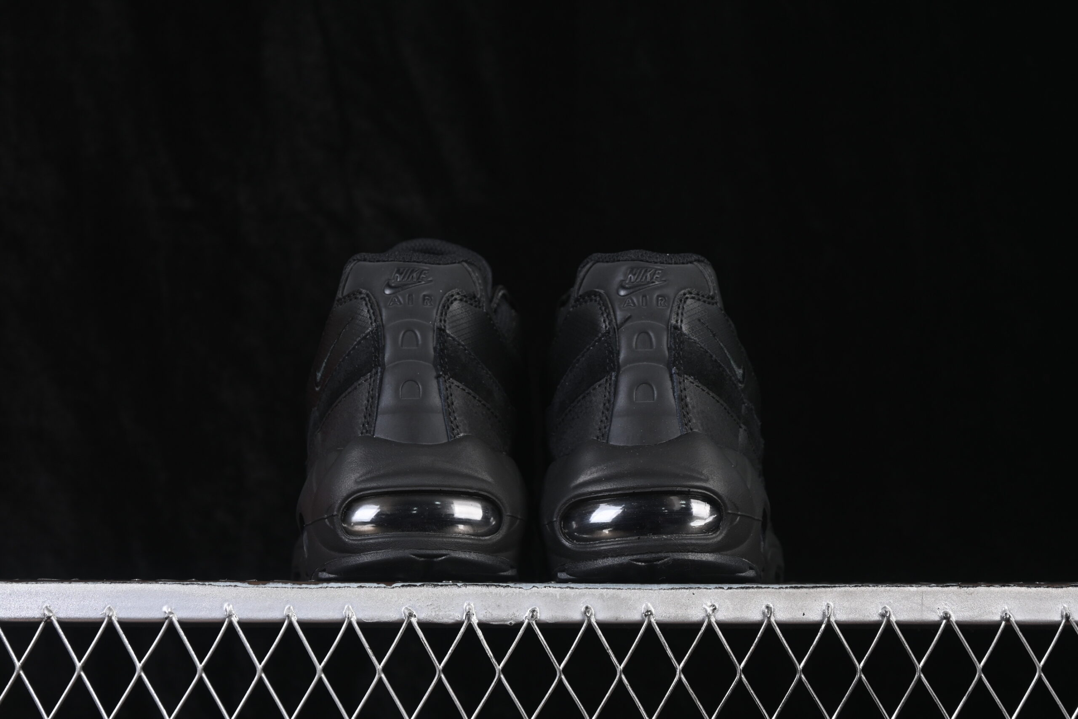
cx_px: 539
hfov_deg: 27.0
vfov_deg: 18.2
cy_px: 360
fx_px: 2246
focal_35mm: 75
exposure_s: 1/60
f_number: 6.3
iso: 160
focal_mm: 50
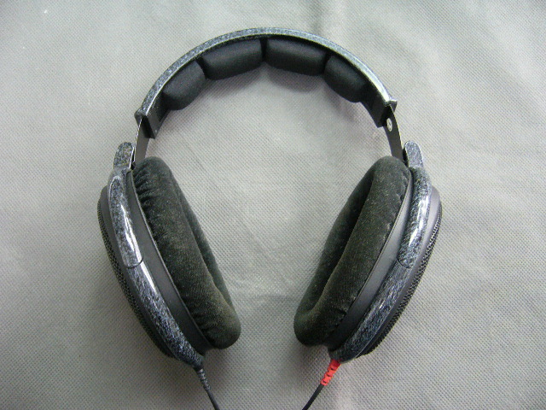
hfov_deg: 52.6
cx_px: 273
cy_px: 205
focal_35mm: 35
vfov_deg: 40.7
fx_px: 552
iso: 200
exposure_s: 1/8
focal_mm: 5.8
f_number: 2.8
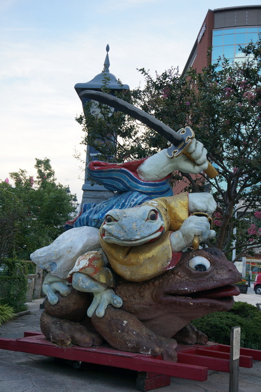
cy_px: 196
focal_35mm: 44
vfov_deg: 45.0
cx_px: 130
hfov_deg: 30.8
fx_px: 474
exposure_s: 1/60
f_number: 5
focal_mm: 29
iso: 100
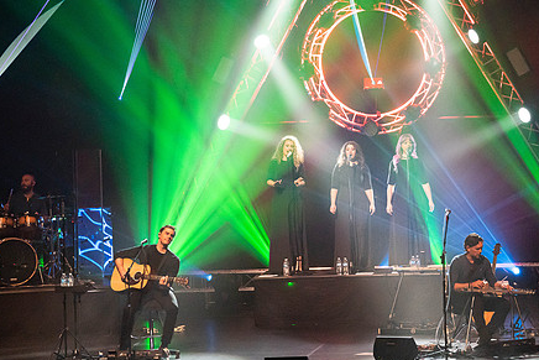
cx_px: 331
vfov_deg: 6.8
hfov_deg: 10.2
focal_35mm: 201
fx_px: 3010
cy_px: 150
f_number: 5.6
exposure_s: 1/250
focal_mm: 151
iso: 8000
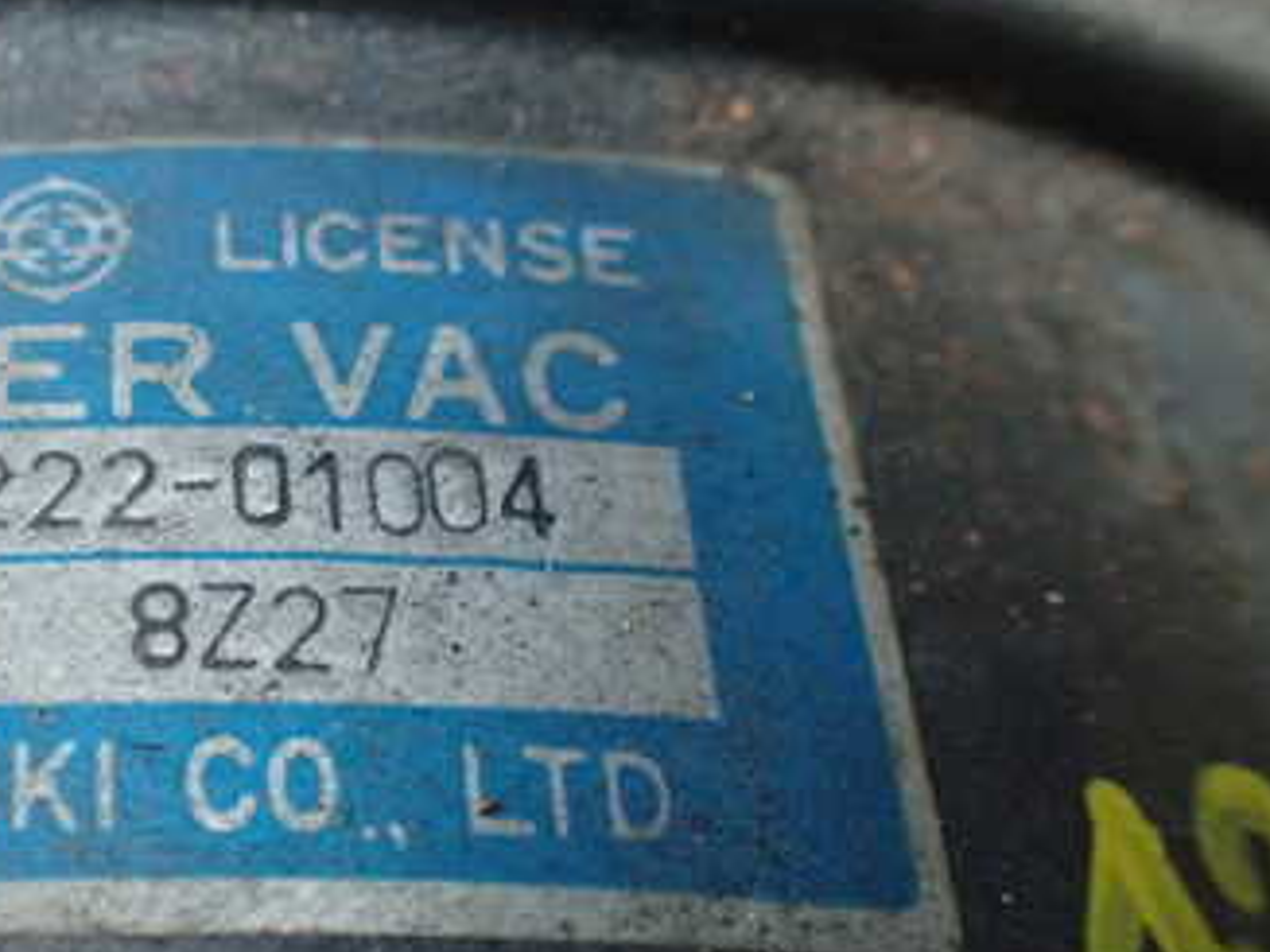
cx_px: 117
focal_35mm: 55
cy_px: 420
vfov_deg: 26.5
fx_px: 2017
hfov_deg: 33.1
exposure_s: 1/125
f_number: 2.3
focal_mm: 5.4
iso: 800
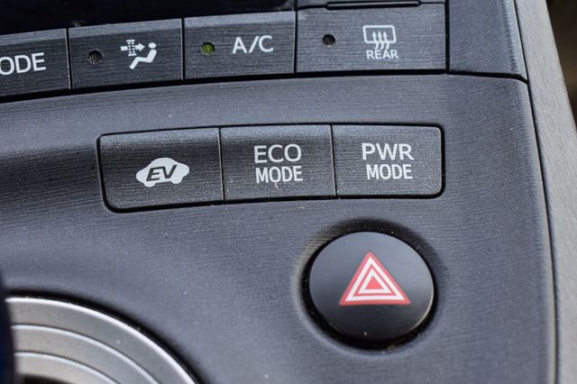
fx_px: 841
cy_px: 192
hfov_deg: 37.9
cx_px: 288
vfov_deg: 25.7
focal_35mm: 52
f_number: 9
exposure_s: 1/100
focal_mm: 35
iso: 400
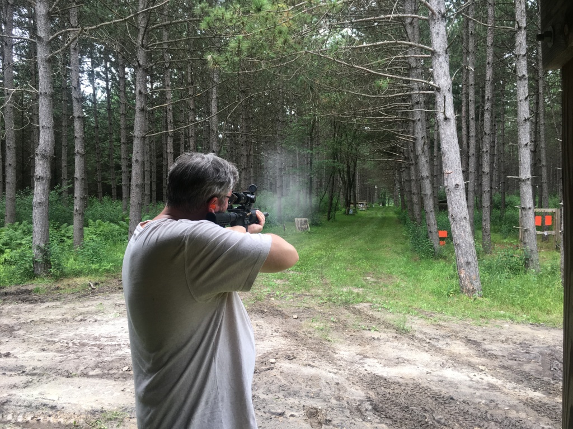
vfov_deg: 48.2
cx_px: 286
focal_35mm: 29
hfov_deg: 61.7
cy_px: 214
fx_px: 480
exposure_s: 1/60
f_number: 2.2
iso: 32
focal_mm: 4.15
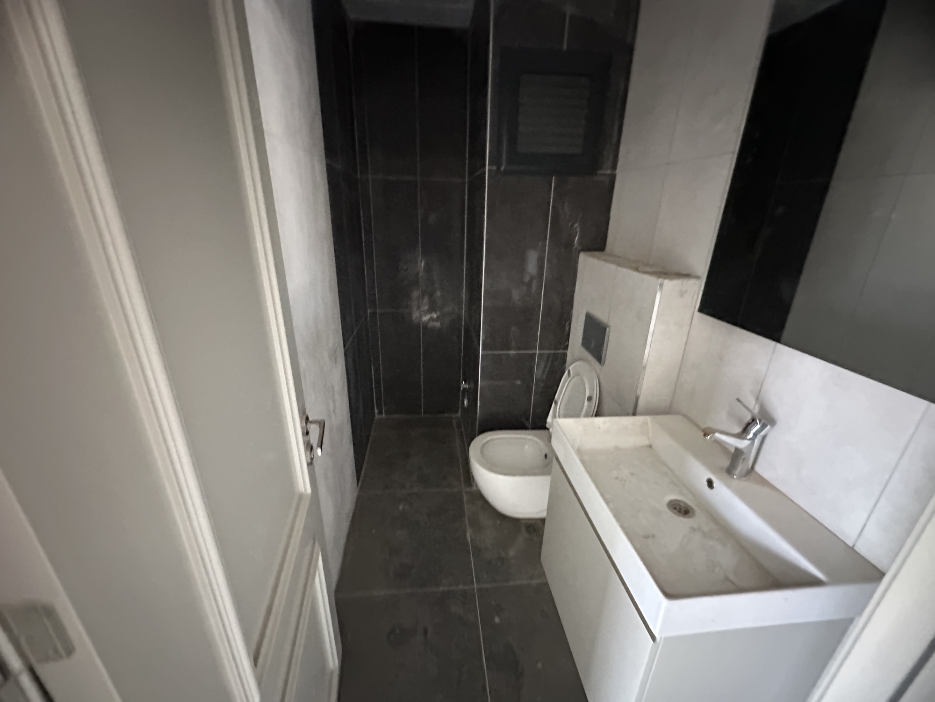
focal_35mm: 14
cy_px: 351
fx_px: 378
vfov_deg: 85.7
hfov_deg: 102.1
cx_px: 468
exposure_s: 1/31
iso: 1600
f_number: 2.2
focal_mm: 2.22
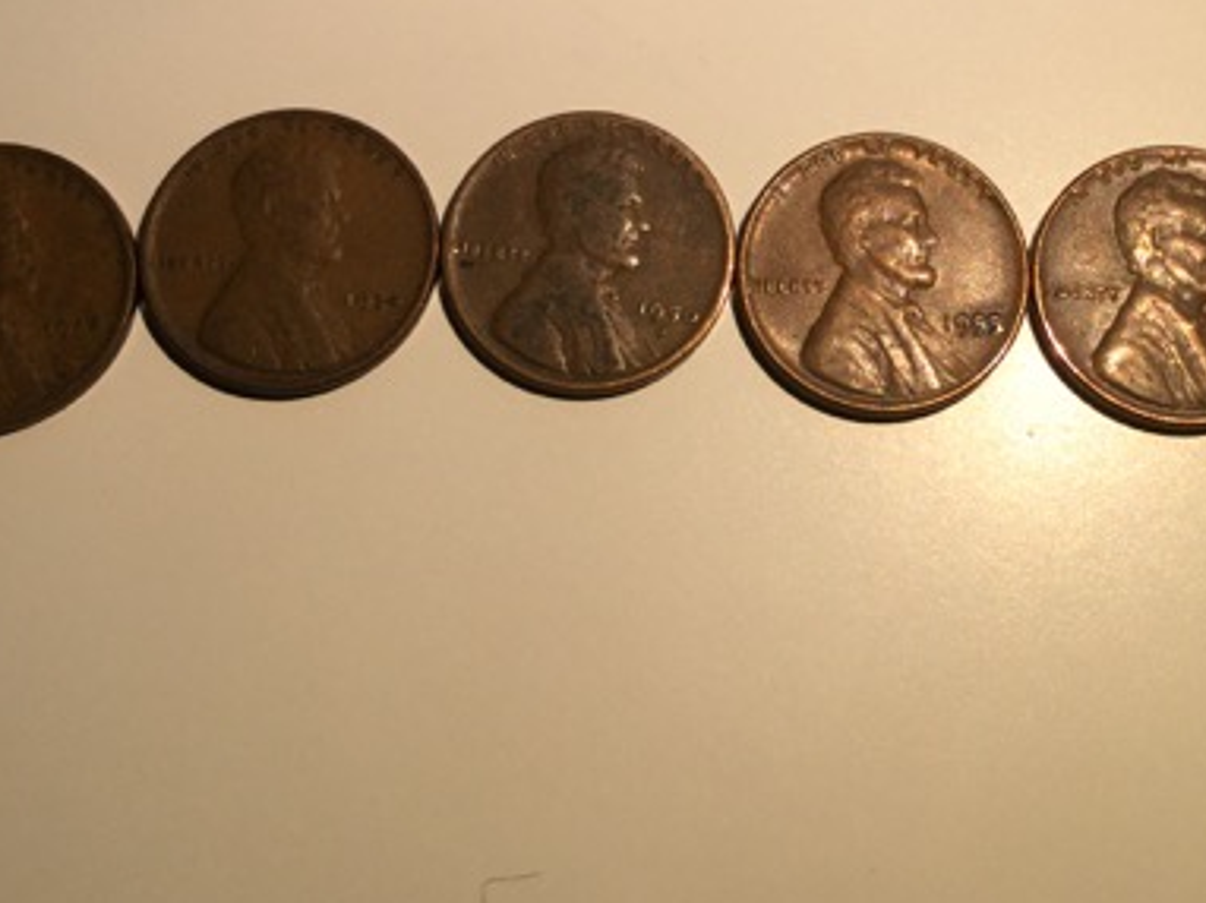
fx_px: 1811
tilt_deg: -73.0
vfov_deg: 27.7
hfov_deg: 36.7
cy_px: 262
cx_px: 723
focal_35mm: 52
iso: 25
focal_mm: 3.3
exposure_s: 1/158
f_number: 2.4
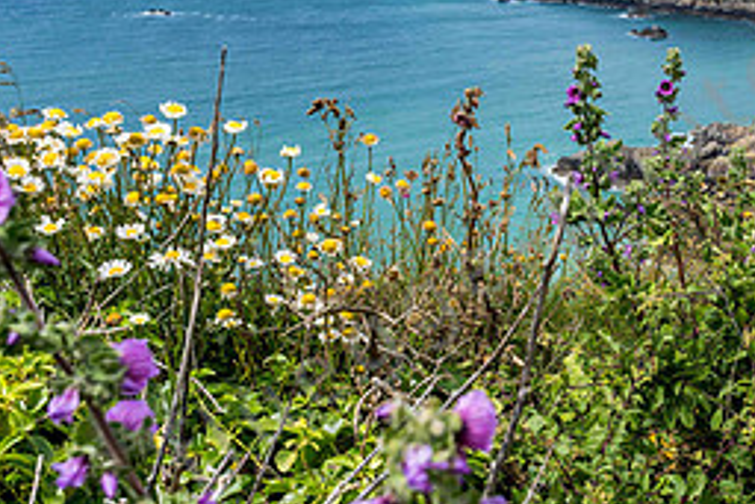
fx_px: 1154
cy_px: 187
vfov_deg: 24.6
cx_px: 587
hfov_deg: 35.2
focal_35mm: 55
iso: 50
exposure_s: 1/250
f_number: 8
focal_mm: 24
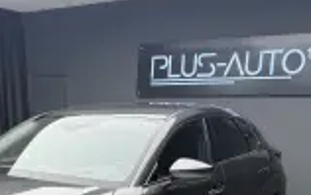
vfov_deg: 20.9
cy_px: 234
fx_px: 492
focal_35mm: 58
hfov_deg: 34.3
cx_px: 77
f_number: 1.78
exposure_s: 1/121
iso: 100
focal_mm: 6.76
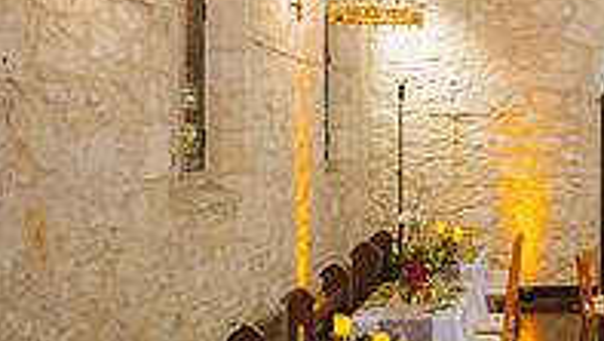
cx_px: 837
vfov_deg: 16.3
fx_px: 1186
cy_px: 126
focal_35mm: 74
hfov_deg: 24.1
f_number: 2.8
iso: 1000
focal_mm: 24
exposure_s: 1/80
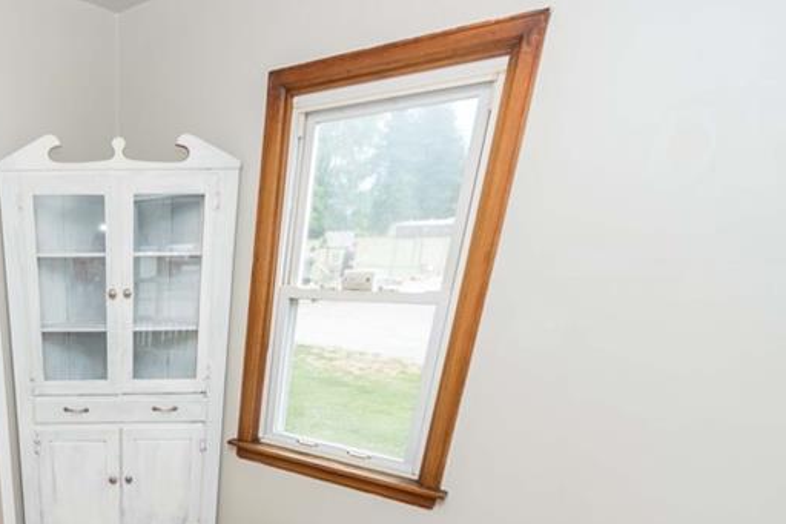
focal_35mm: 24
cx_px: 126
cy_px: 463
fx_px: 524
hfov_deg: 65.1
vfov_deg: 48.1
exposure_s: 1/60
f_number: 4.5
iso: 250
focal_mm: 8
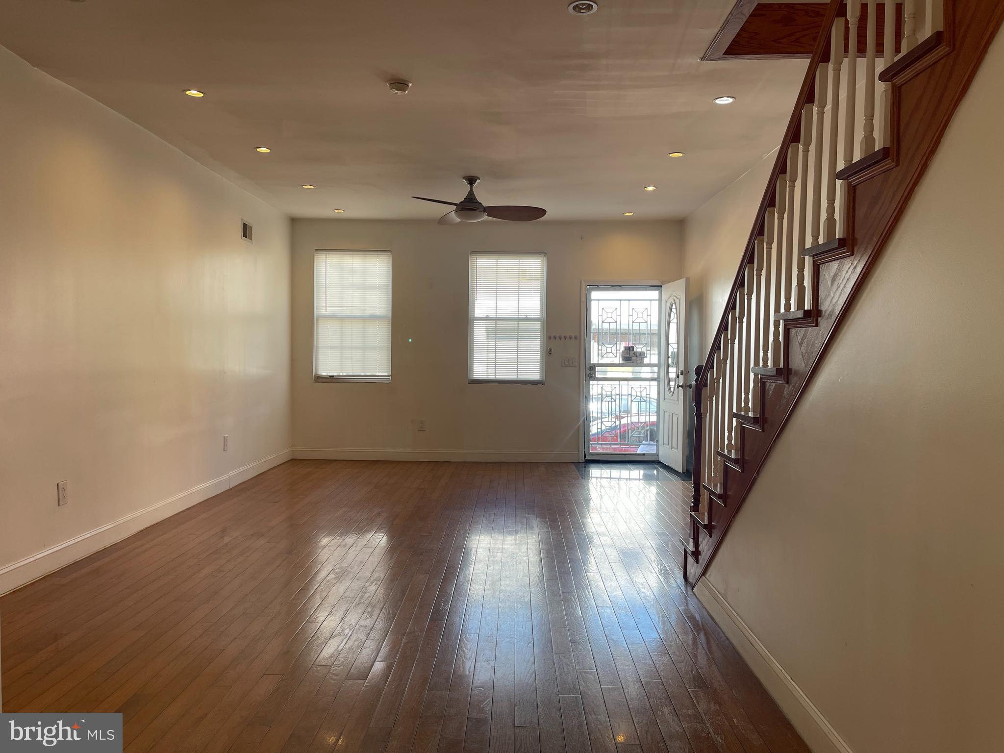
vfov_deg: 54.9
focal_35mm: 25
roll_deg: -0.6
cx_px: 502
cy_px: 376
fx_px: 725
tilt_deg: -1.3
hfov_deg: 69.4
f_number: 1.6
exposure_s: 1/120
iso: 40
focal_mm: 5.1
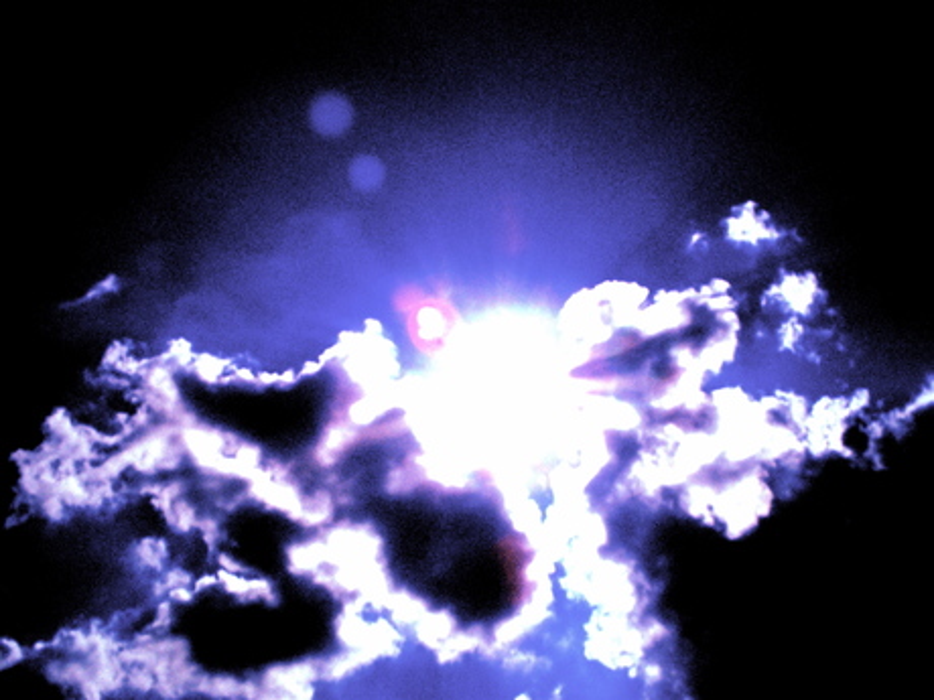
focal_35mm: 36
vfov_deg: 39.7
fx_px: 971
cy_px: 350
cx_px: 467
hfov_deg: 51.4
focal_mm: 7.54
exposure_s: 1/2000
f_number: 8
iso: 64
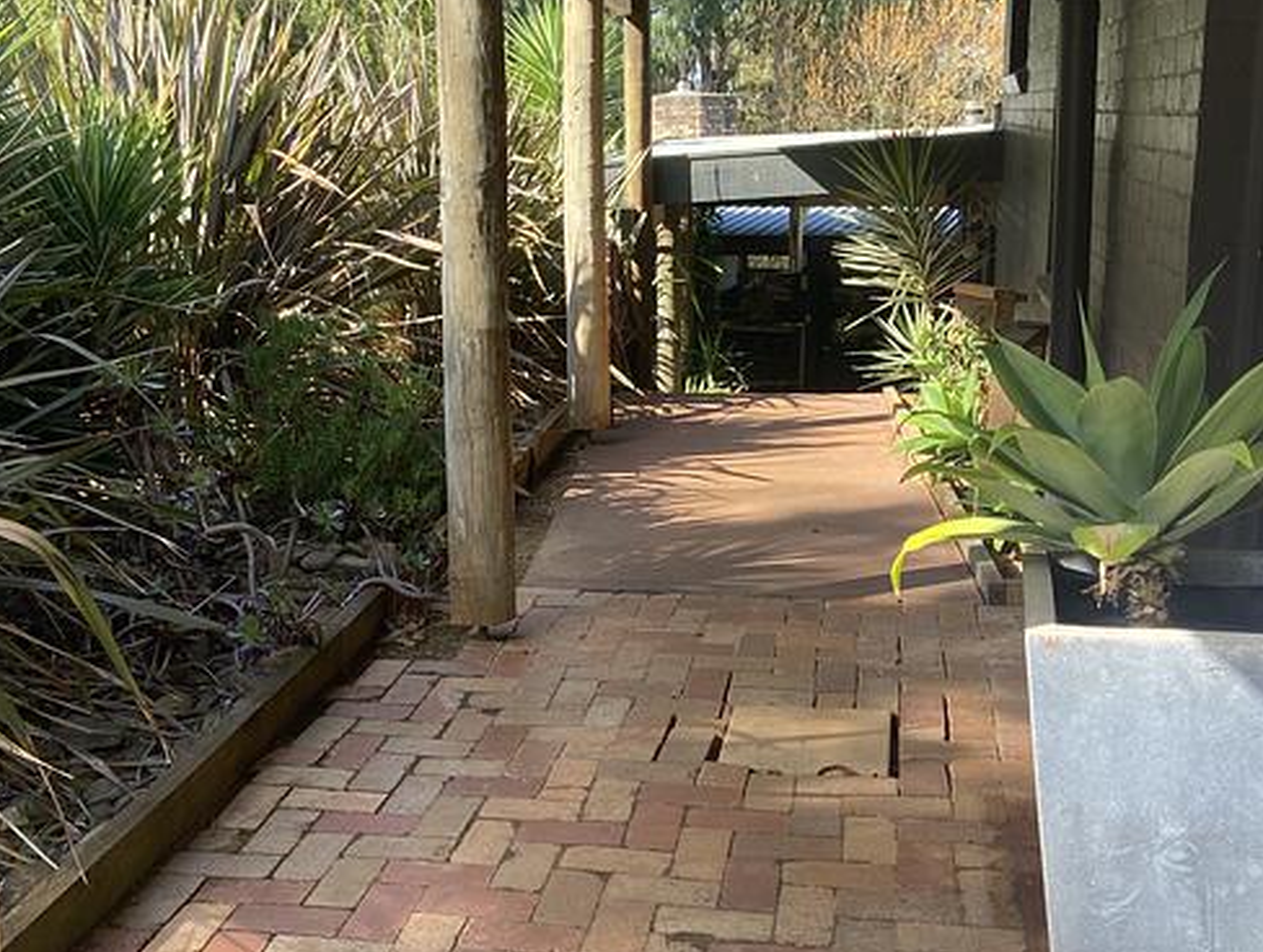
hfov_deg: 55.2
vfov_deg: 43.1
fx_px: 1206
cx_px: 582
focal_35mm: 33
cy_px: 454
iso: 32
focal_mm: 4.25
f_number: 1.8
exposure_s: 1/307
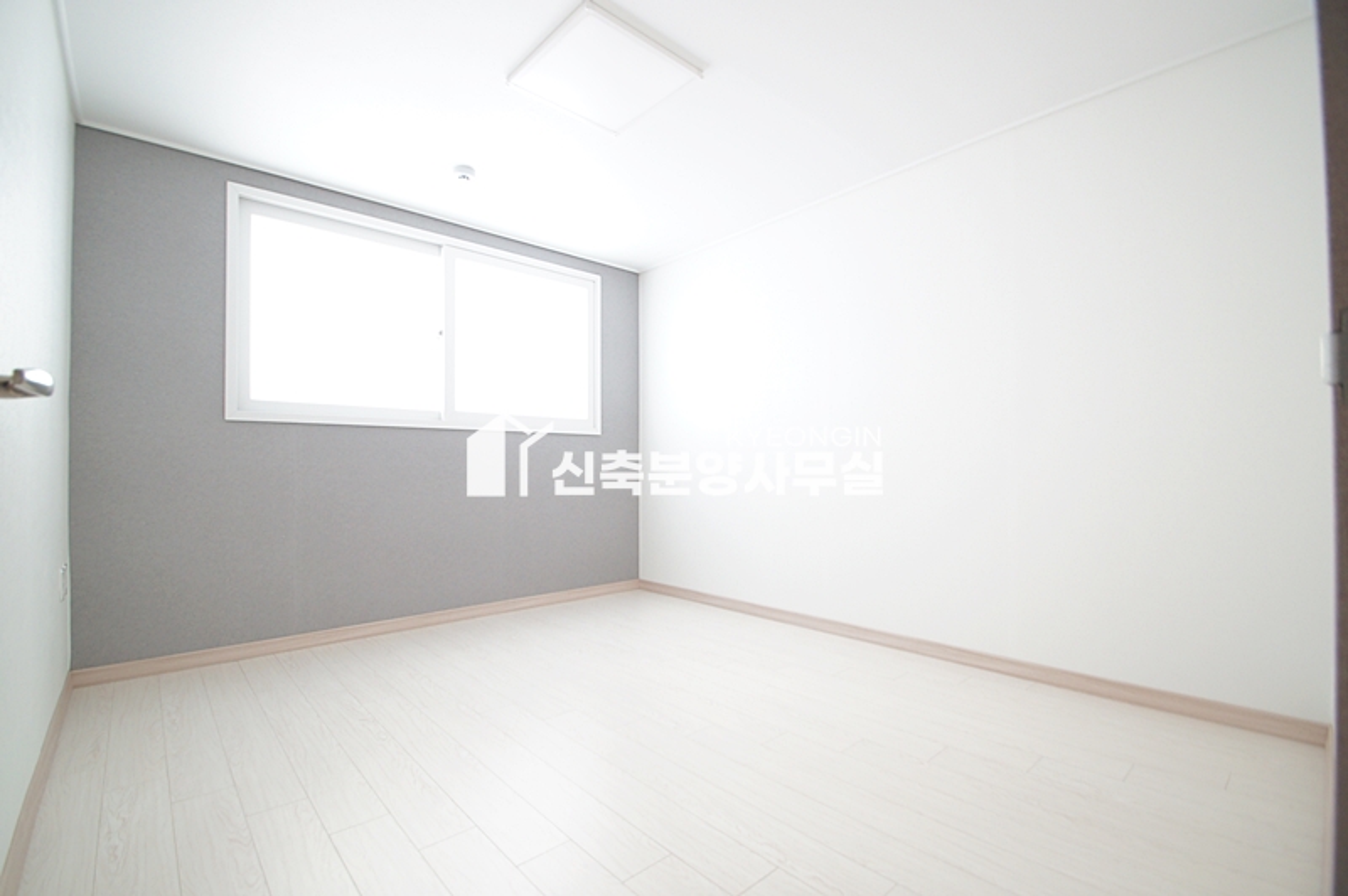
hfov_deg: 100.4
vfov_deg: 77.2
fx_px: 561
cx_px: 674
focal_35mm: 15
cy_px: 448
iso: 800
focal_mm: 10
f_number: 4
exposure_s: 1/10
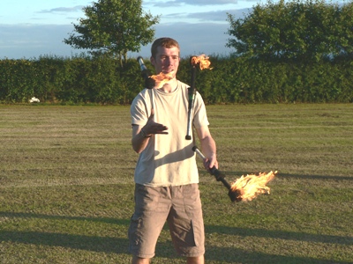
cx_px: 176
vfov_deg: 18.0
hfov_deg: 23.8
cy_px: 132
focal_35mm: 82
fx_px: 836
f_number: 4
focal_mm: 13.7
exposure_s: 1/400
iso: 80
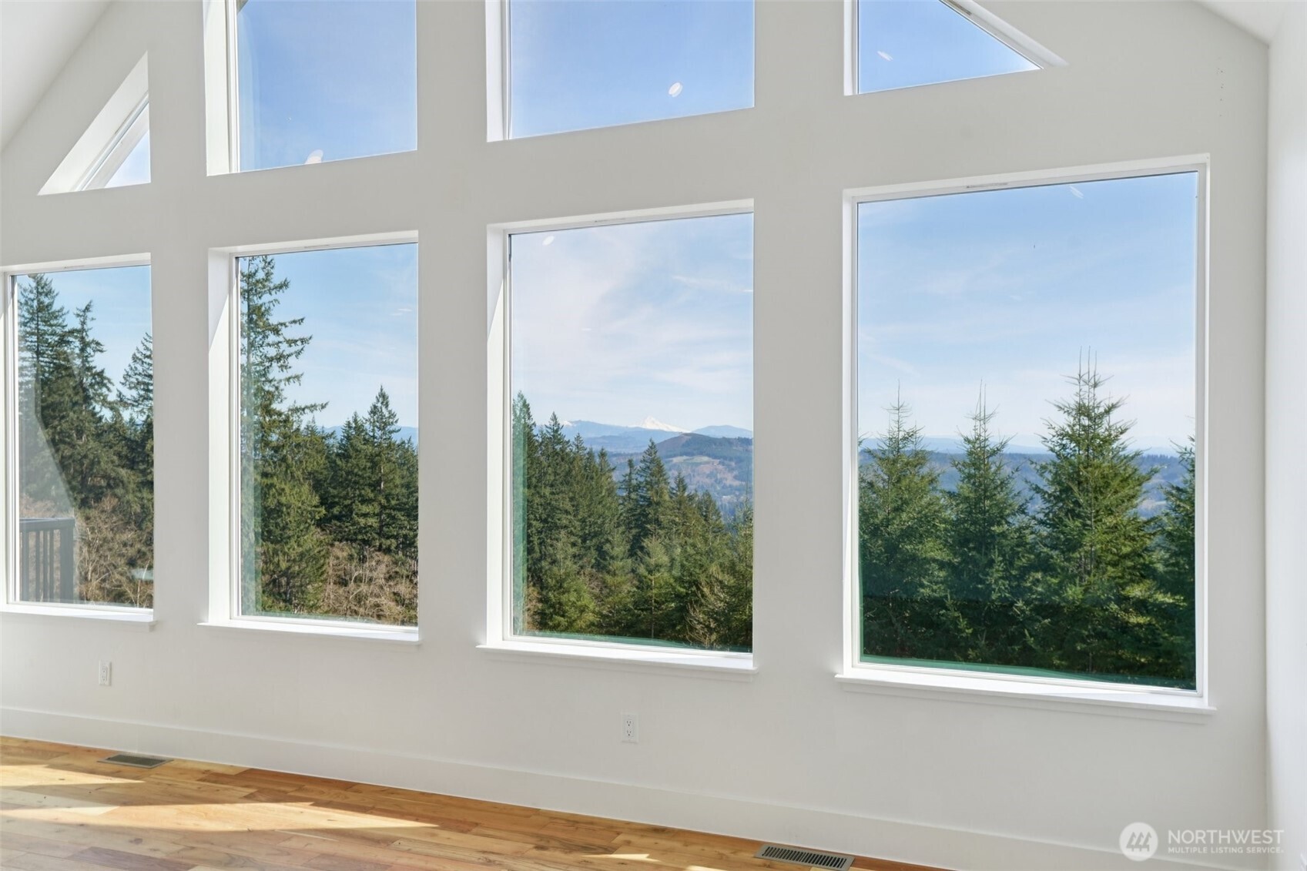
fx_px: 1089
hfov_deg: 61.9
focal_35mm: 30
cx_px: 654
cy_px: 436
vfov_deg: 43.6
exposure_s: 1/640
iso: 400
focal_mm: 30
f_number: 8
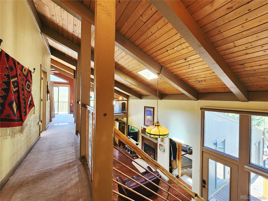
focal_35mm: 13
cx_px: 134
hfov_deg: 106.2
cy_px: 100
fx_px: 101
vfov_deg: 89.9
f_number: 2.2
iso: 320
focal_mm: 2.2
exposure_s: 1/60.2
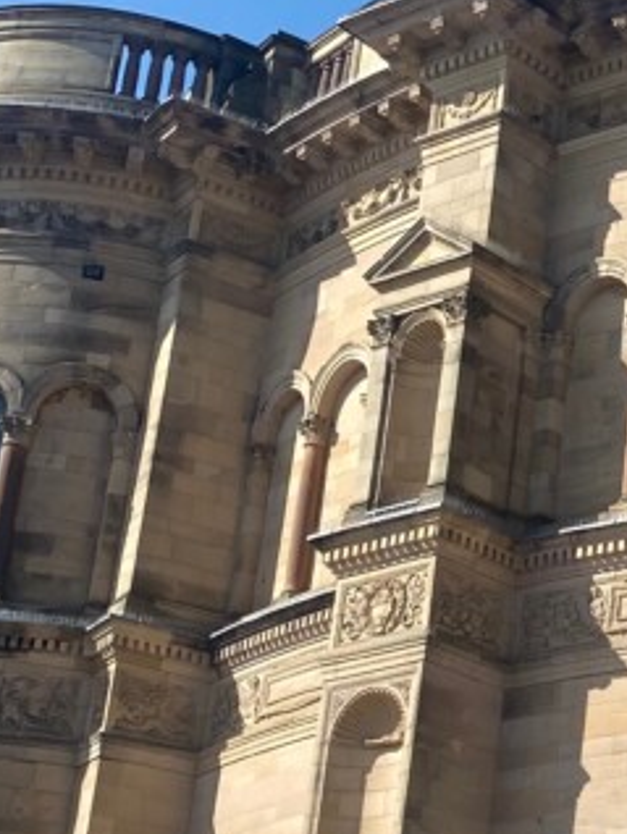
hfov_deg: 13.6
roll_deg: -1.0
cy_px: 559
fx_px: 2364
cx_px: 1120
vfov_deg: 19.9
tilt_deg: +22.1
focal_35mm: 98
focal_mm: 4.25
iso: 32
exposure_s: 1/1838
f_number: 1.8
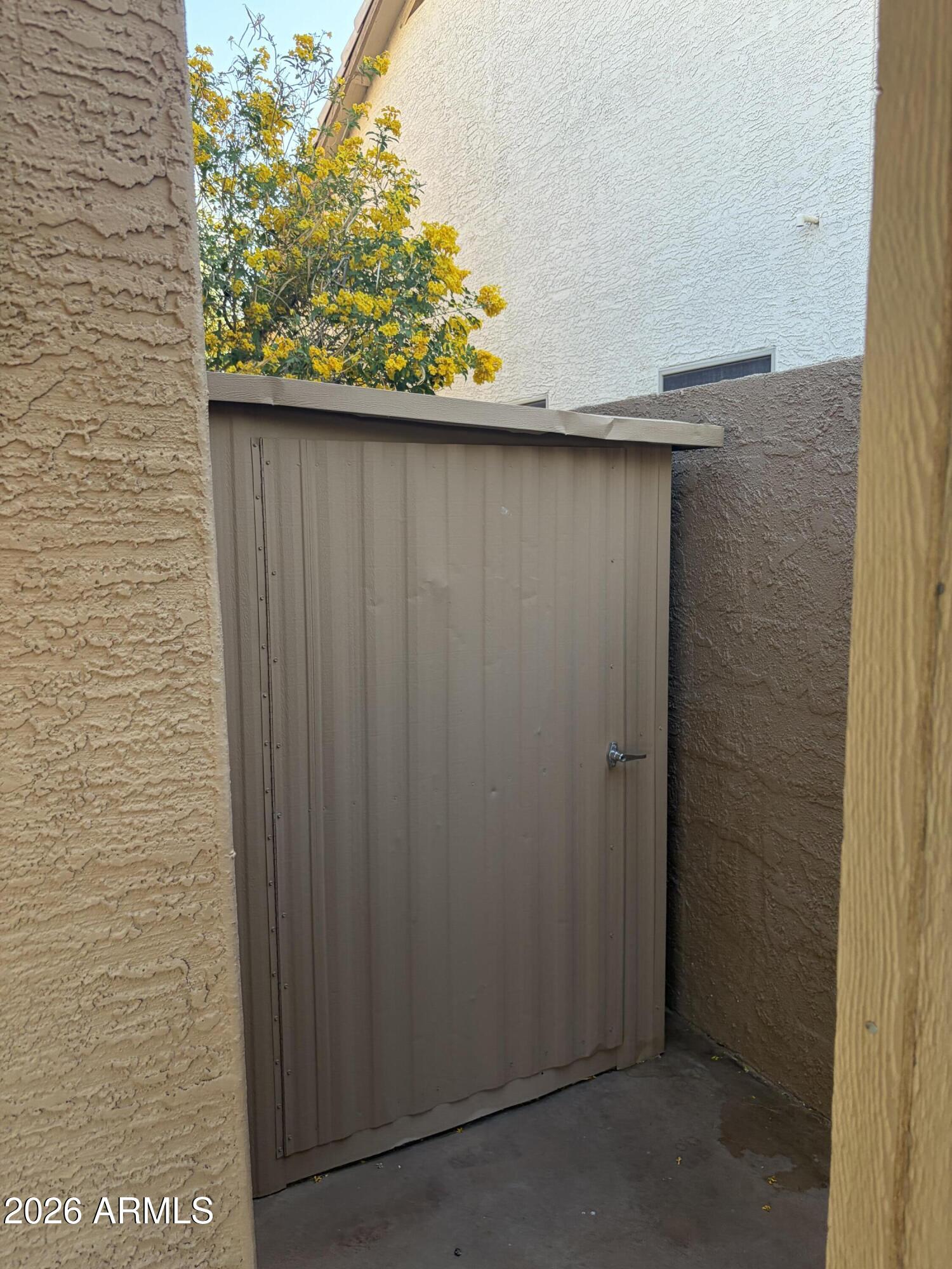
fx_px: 953
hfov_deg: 53.1
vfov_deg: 67.3
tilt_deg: -6.9
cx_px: 476
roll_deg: +0.7
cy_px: 634
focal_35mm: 26
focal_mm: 5.96
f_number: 1.6
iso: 40
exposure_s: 1/121
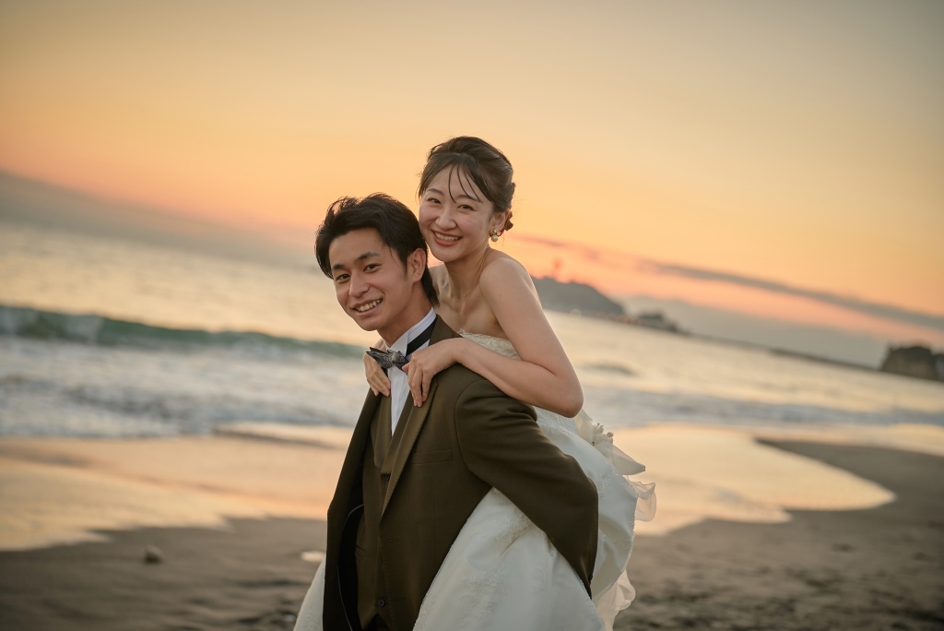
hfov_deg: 39.6
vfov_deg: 27.0
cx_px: 472
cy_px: 316
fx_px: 1312
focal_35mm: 50
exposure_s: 1/800
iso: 125
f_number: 2
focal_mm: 50
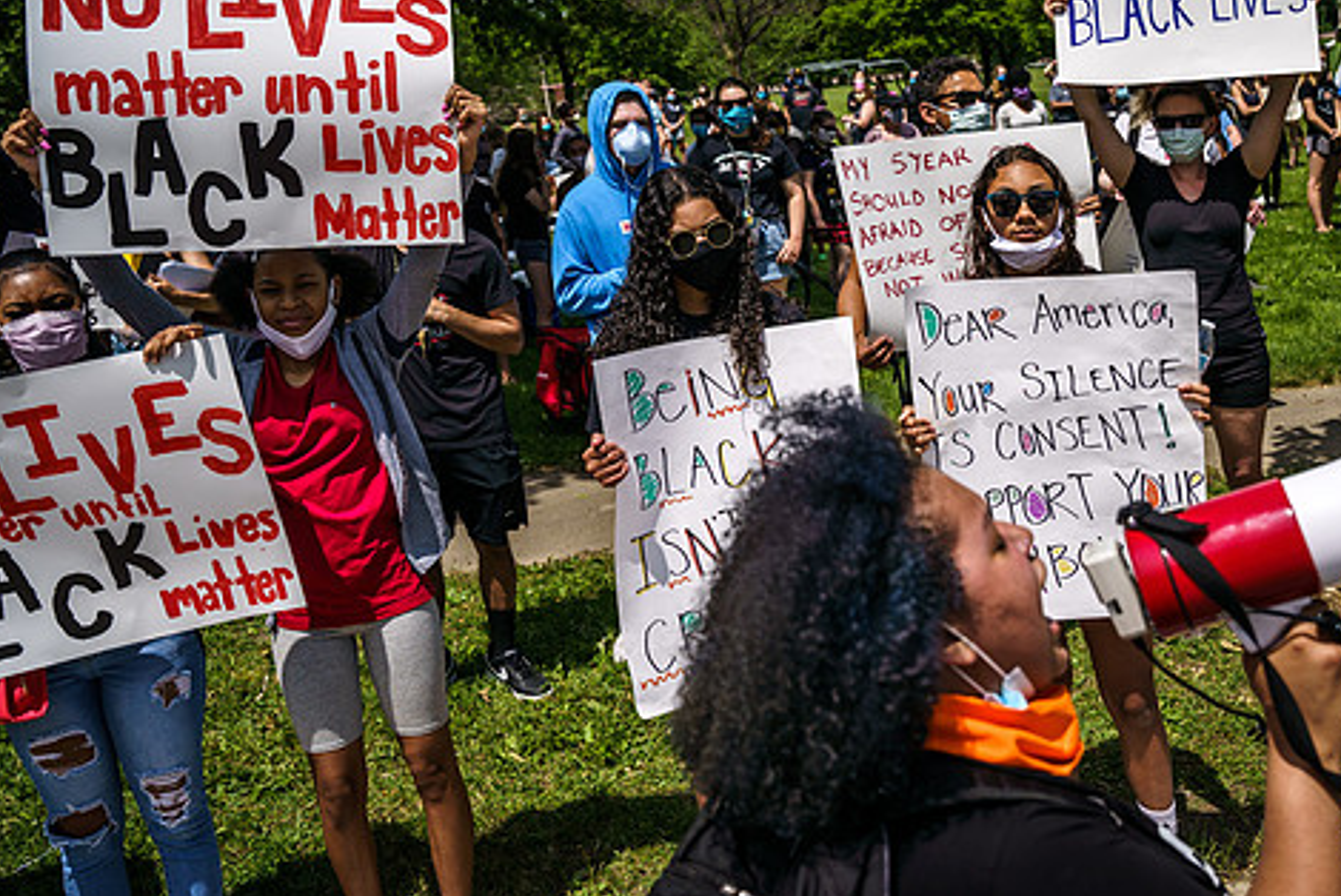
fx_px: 1565
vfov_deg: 31.9
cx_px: 816
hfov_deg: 46.1
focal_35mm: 42
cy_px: 401
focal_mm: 32.2
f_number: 4.5
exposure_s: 1/4000
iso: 200
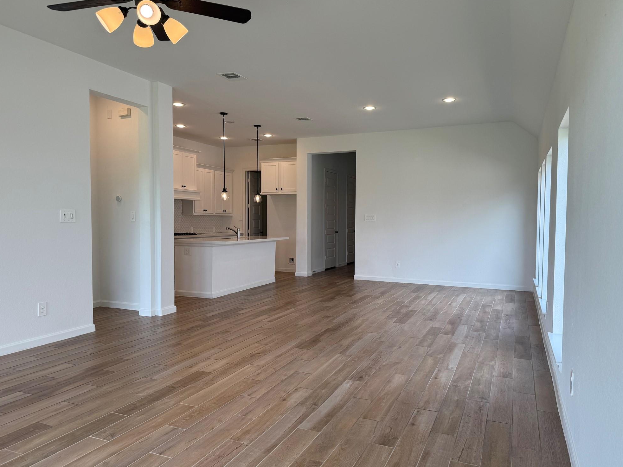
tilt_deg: -2.5
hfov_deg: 69.4
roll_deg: -0.6
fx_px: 450
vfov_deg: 54.9
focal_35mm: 25
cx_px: 321
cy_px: 239
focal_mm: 6.76
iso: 80
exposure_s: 1/326
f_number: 1.78
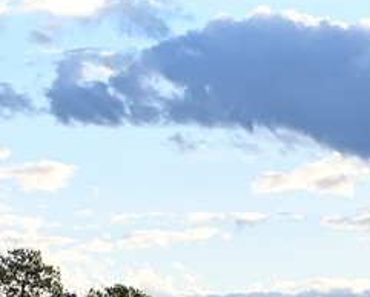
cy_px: 699
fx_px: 4272
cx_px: 173
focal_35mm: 390
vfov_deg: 3.9
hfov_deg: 5.0
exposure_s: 1/250
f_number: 5.6
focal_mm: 59
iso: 160
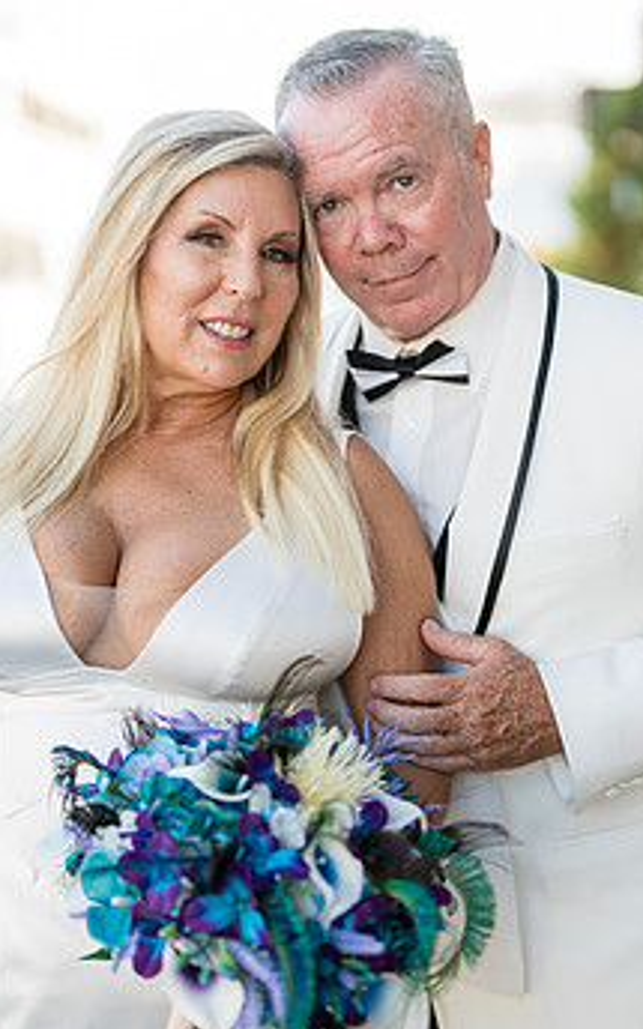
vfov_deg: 24.1
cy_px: 519
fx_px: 2411
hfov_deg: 15.2
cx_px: 377
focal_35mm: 86
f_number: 1.2
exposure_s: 1/1600
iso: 125
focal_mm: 50
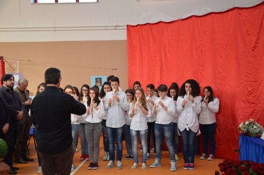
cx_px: 132
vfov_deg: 31.8
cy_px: 88
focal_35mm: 42
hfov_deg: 46.5
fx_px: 307
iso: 800
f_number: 4
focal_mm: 28
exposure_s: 1/60
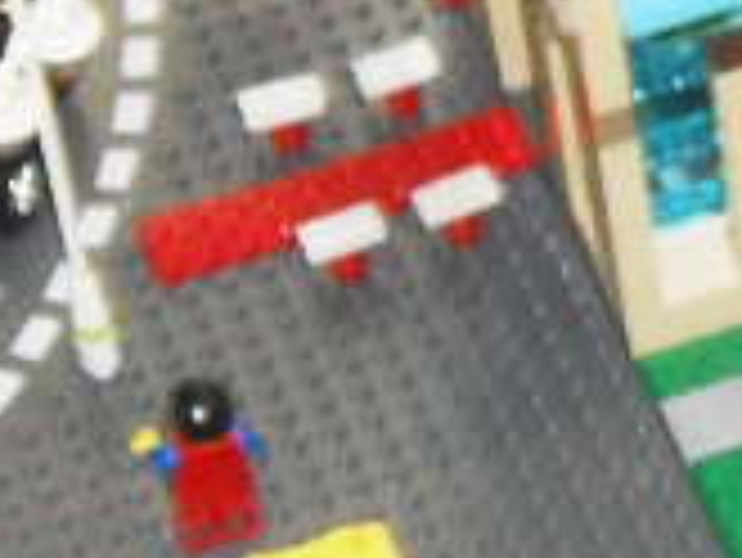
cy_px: 72
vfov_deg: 3.6
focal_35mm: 410
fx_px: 8795
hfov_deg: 4.7
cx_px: 1857
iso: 200
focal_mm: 11.7
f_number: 4.6
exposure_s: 1/60
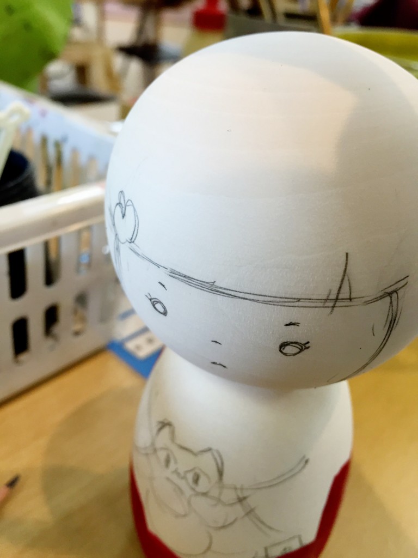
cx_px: 209
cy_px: 279
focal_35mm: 29
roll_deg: -3.7
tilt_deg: -33.9
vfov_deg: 61.7
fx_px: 467
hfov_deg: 48.2
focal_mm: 4.15
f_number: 2.2
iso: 40
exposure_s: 1/30
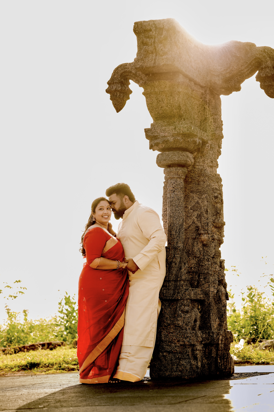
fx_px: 970
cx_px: 137
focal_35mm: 85
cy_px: 206
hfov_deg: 16.1
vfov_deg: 23.9
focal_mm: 85
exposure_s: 1/400
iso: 200
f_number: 4.5
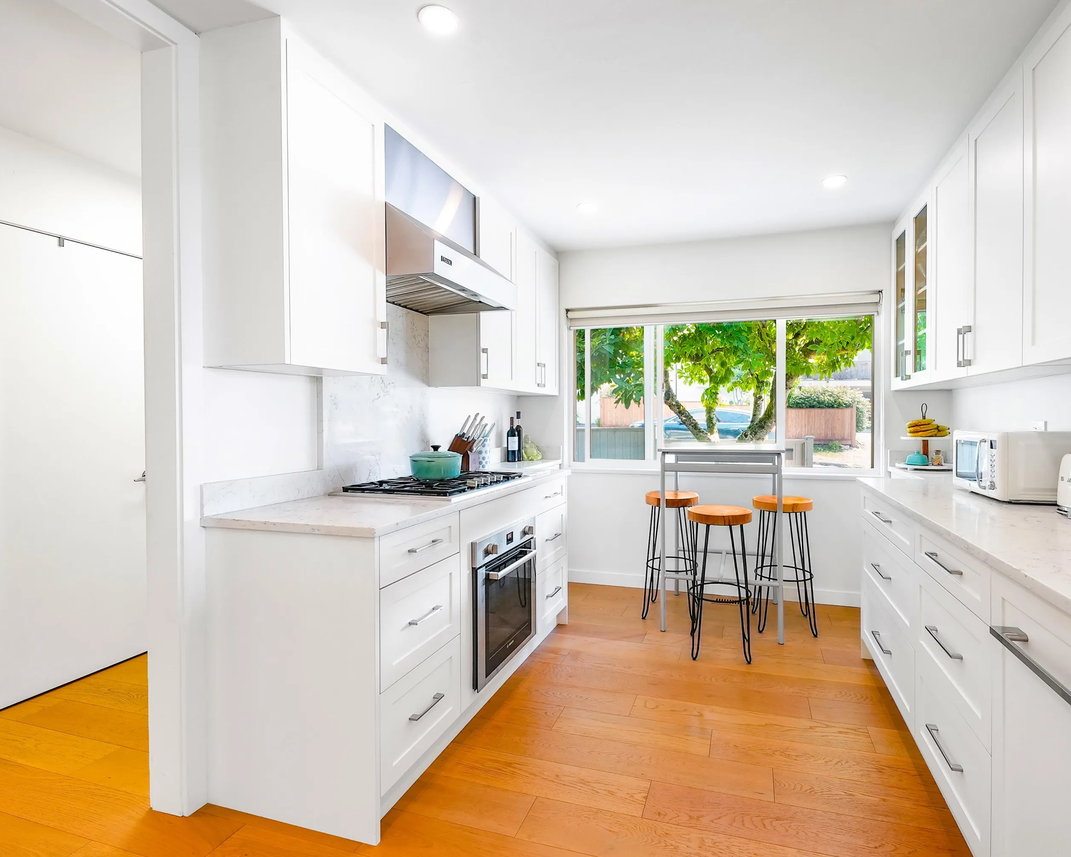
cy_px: 433
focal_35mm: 16
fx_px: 507
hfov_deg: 93.0
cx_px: 571
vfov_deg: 80.4
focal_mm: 14
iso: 400
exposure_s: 1/100
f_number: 10
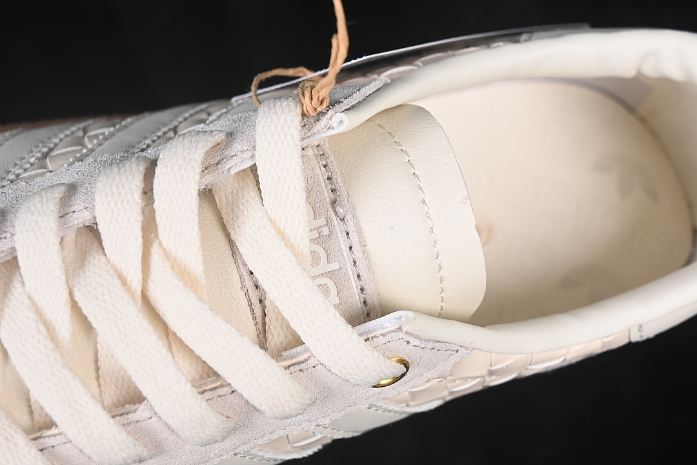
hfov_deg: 27.0
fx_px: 1452
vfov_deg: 18.2
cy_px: 232
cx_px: 348
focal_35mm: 75
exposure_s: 1/80
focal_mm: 50
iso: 160
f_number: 7.1
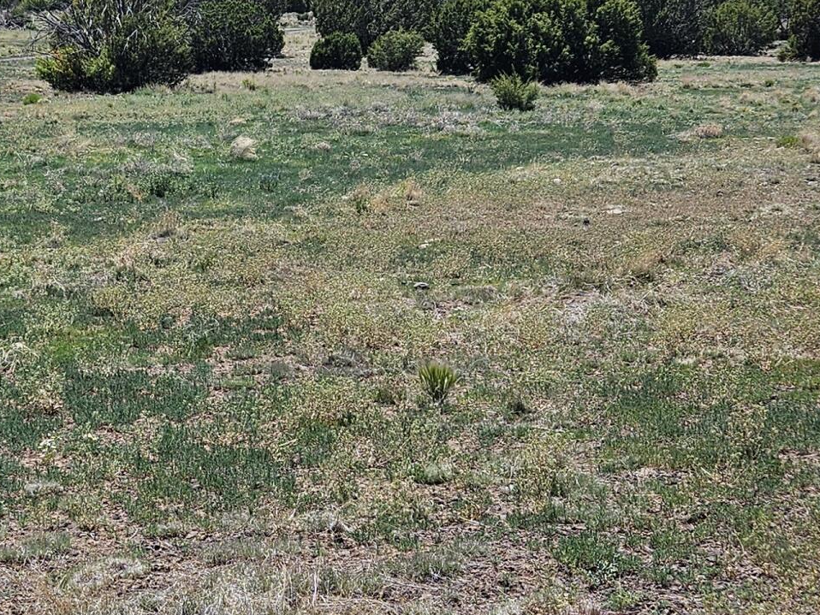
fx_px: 1706
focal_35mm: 72
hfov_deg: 26.2
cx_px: 83
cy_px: 276
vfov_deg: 20.4
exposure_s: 1/1941
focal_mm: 5.4
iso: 25
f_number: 1.8
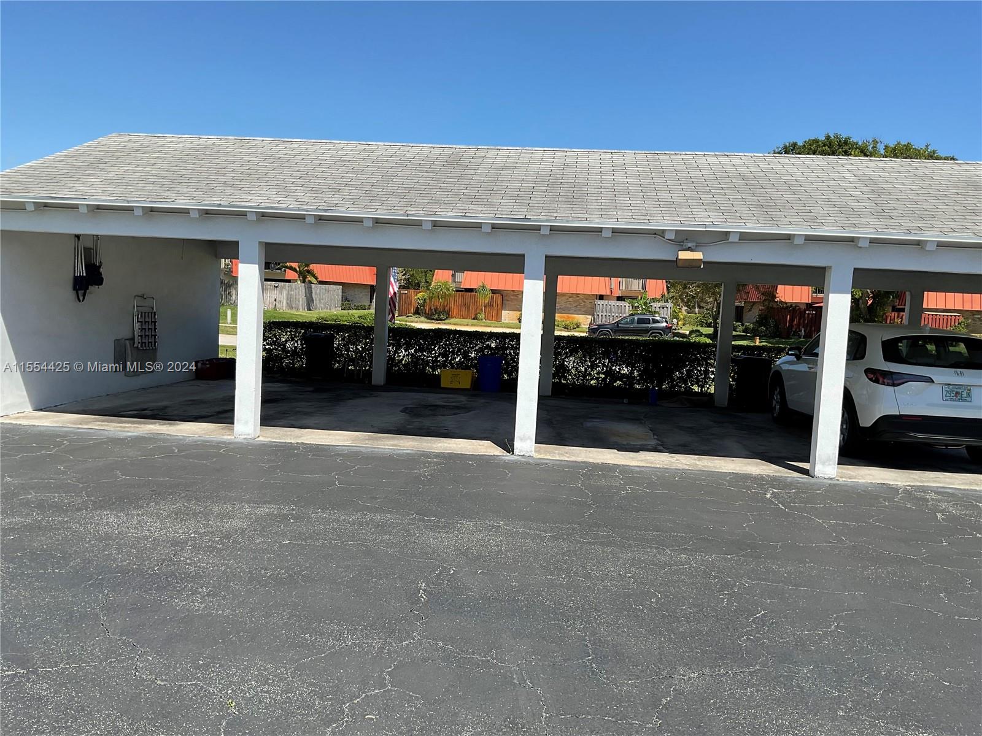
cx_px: 491
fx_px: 823
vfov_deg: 48.2
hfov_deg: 61.7
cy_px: 368
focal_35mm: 29
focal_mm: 3
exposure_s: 1/1626
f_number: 1.8
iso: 16
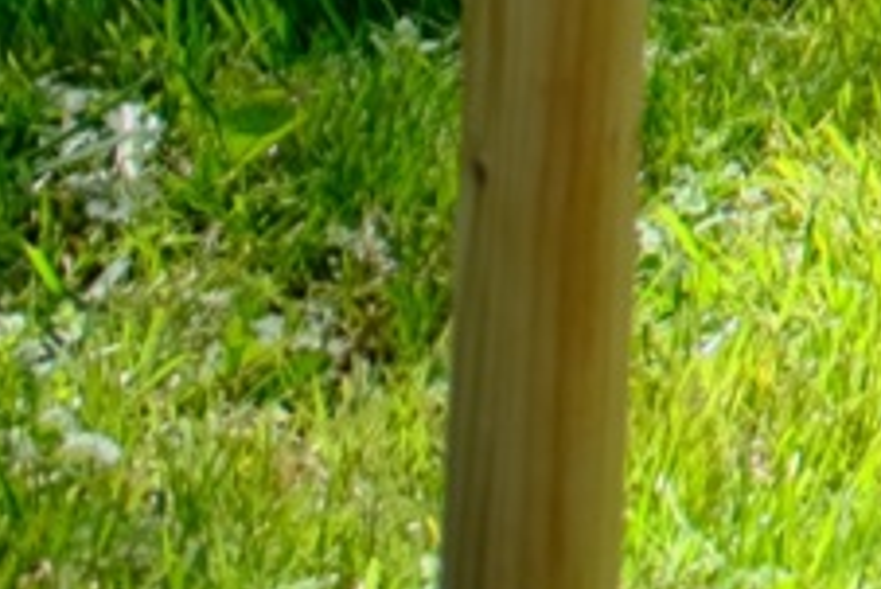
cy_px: -1244
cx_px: 2737
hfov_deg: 8.7
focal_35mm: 191
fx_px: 4677
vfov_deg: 6.5
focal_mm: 18
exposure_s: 1/125
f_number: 4.5
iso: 200
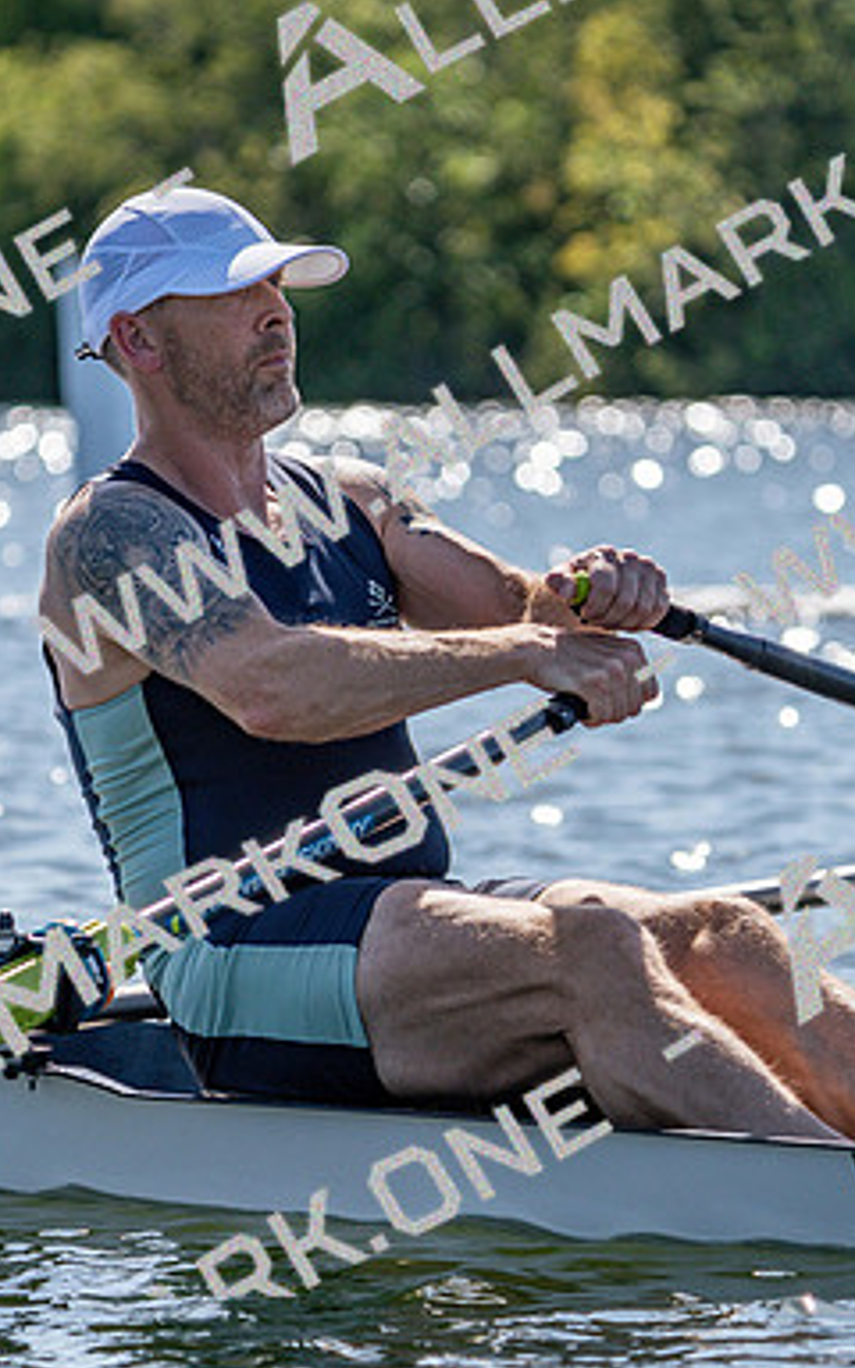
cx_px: 474
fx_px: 11483
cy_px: 686
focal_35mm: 308
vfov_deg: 6.8
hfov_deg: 4.3
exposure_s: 1/2000
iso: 250
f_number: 5.6
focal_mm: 200
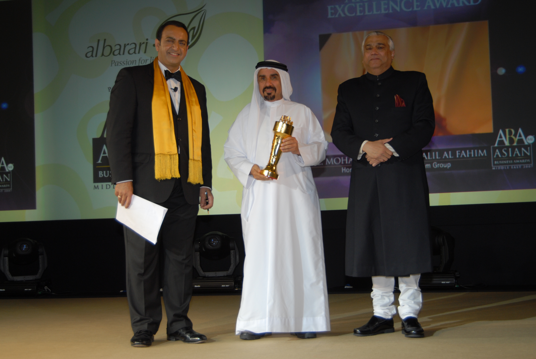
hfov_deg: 33.4
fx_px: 894
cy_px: 180
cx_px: 268
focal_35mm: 60
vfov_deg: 22.7
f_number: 5
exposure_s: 1/90
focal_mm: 40
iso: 200
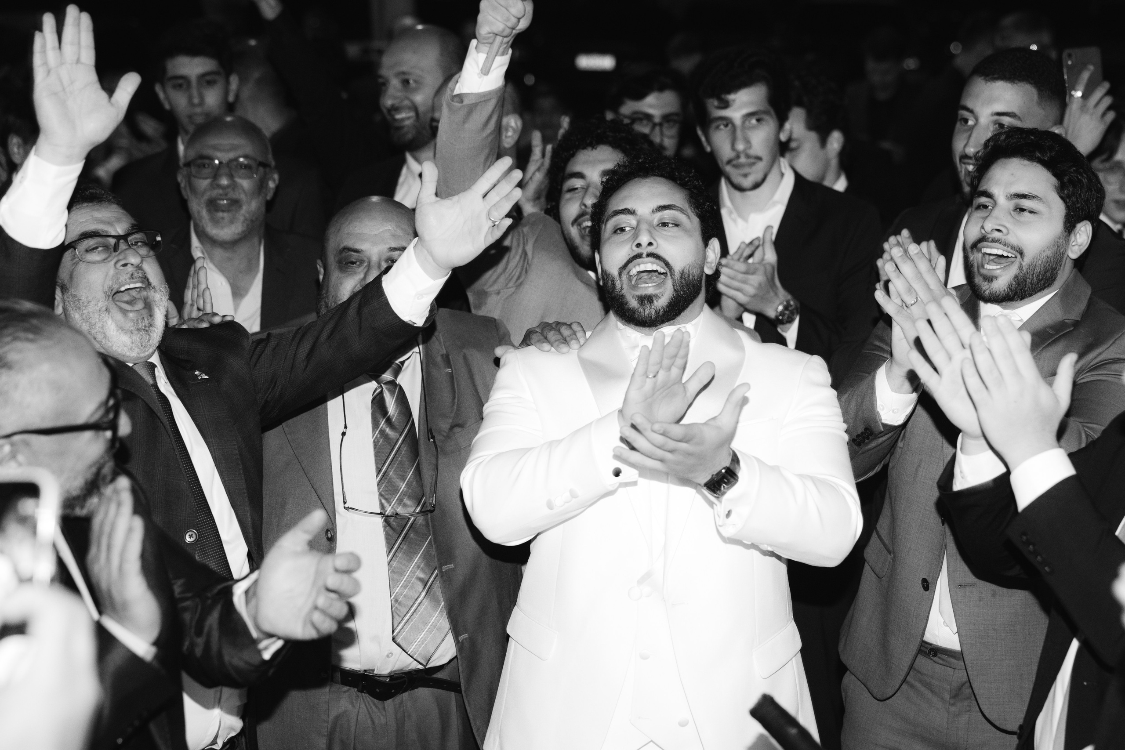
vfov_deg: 19.6
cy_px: 375
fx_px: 2169
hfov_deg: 29.1
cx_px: 562
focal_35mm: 69
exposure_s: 1/100
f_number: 3.5
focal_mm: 69
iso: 1600
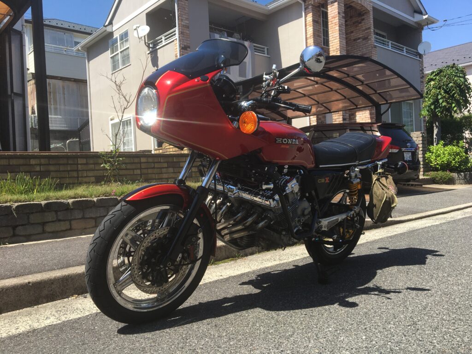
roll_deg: +3.4
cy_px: 177
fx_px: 395
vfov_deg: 48.2
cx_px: 236
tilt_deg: -0.2
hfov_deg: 61.7
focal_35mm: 29
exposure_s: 1/1012
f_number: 2.2
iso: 25
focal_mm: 4.15
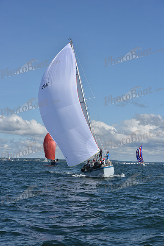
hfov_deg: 19.5
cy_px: 123
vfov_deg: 28.8
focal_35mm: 70
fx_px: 478
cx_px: 82
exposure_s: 1/1250
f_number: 9
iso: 250
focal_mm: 70
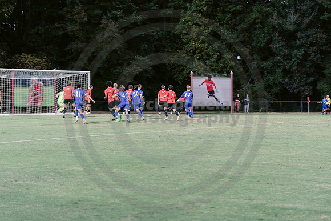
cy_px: 110
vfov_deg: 15.2
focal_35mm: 90
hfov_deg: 22.6
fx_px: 828
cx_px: 166
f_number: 2.8
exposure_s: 1/80
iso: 640
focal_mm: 90
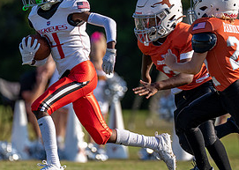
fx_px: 4584
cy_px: 80
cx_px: 96
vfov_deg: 2.1
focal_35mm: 676
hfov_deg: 3.0
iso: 100
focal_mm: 200
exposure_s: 1/1600
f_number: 2.8
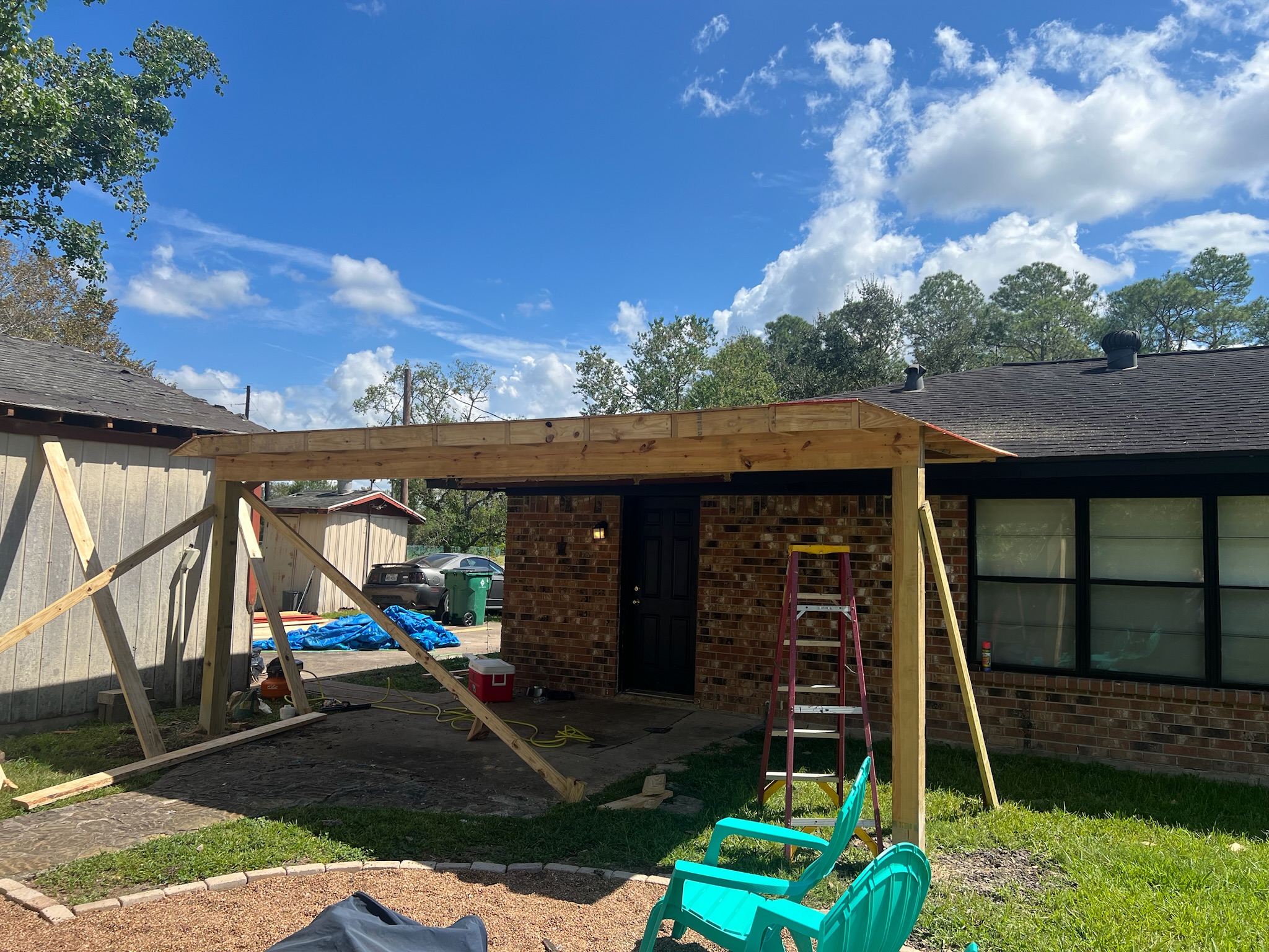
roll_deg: -1.9
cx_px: 634
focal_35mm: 26
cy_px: 476
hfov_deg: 67.3
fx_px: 953
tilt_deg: +5.2
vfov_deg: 53.1
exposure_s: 1/4274
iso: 50
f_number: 1.5
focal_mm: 5.7
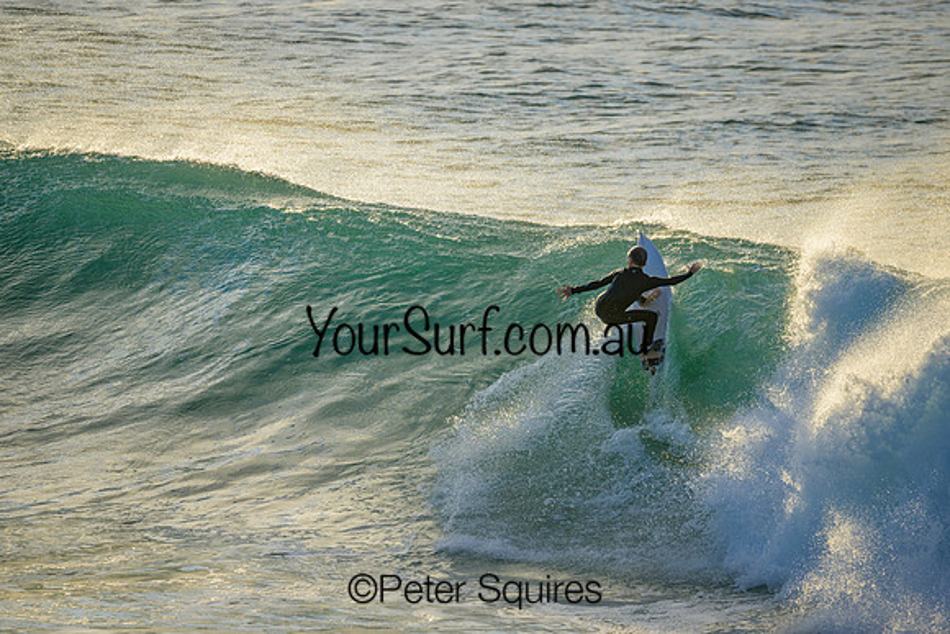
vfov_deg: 1.7
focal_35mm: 800
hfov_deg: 2.6
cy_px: 317
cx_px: 475
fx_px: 21115
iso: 450
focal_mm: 800
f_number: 6.3
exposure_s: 1/2000
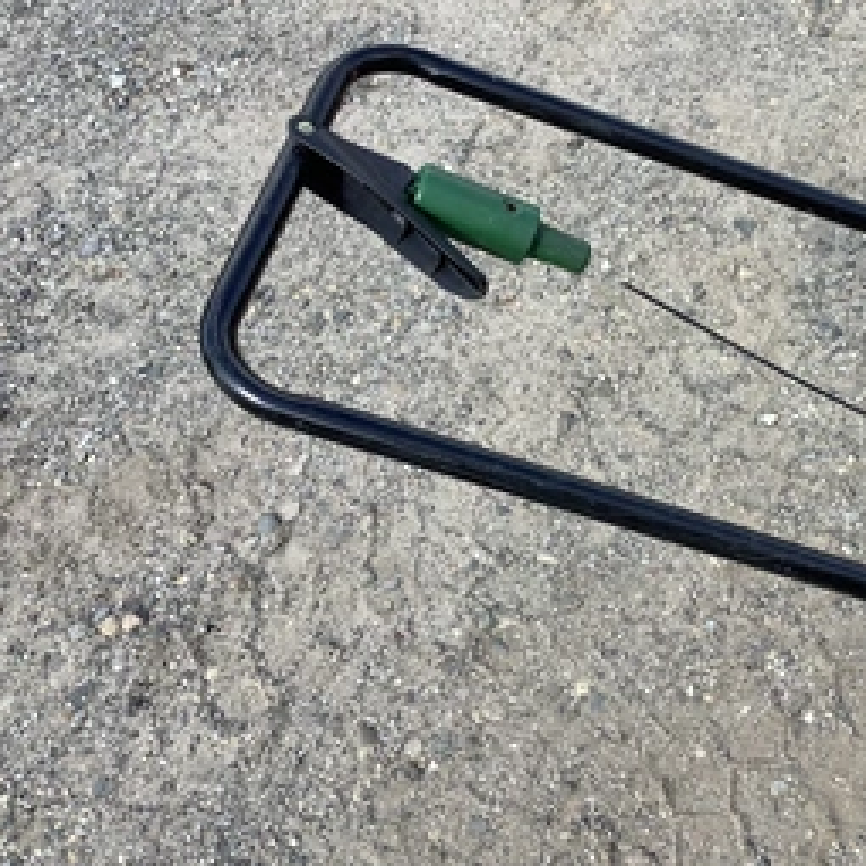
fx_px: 1217
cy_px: 360
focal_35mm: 43
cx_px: 666
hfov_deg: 38.0
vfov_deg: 39.1
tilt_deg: -47.5
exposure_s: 1/574
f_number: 2.4
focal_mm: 3.3
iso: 25
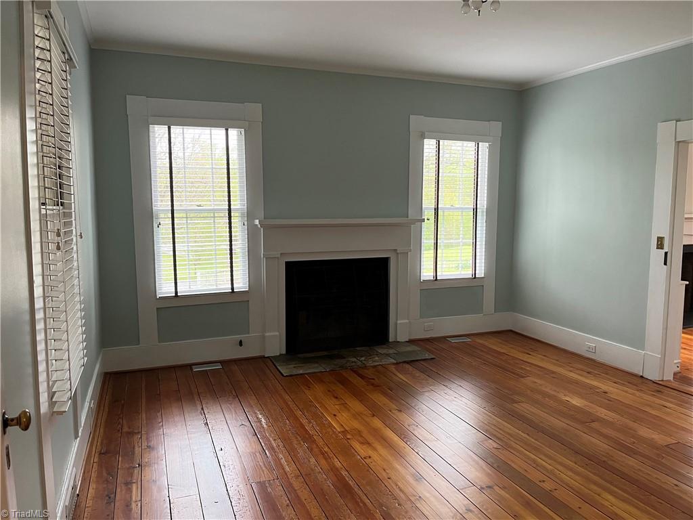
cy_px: 260
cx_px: 346
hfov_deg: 67.3
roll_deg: +0.4
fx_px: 521
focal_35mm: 26
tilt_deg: -6.2
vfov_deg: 53.1
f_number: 1.6
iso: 125
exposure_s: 1/60
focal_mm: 5.1
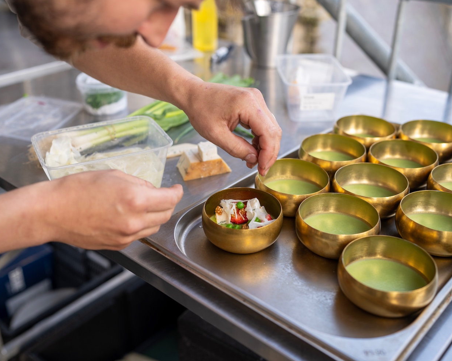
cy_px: 182
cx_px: 230
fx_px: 535
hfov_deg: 45.8
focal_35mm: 40
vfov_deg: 37.3
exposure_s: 1/160
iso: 100
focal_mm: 35
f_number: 2.5
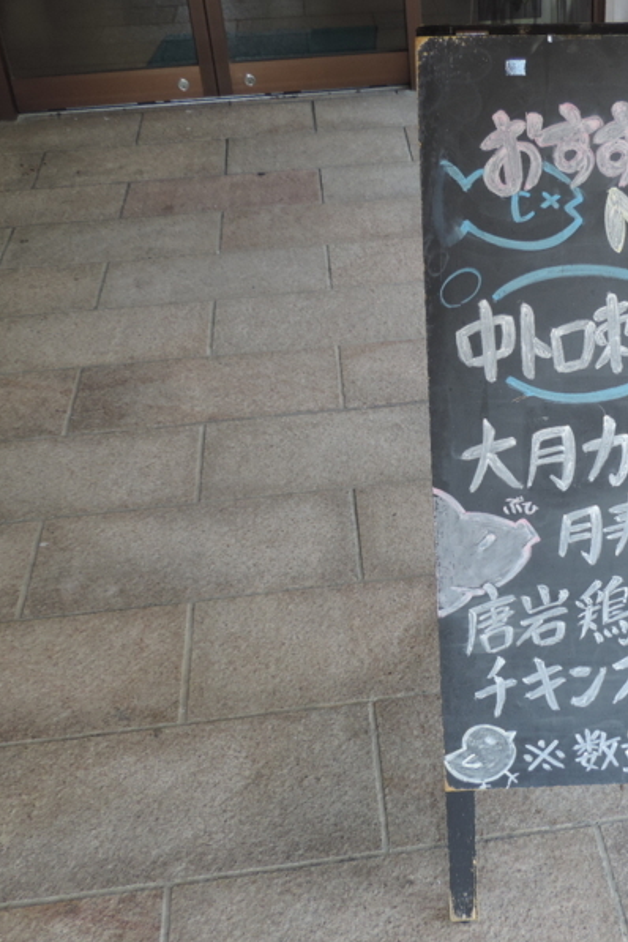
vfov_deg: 42.7
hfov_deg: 28.5
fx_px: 1204
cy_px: 472
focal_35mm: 46
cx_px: 518
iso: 90
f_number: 3.2
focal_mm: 5.8
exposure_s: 1/50
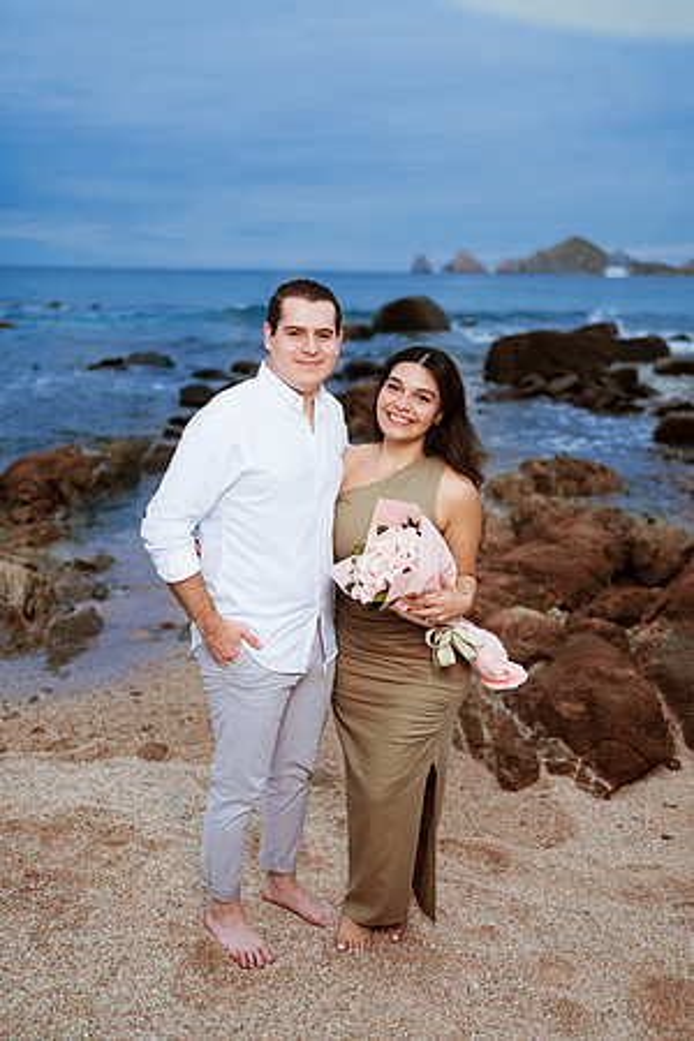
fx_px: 1012
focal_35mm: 35
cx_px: 347
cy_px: 520
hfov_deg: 37.9
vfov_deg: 54.4
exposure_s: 1/640
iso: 100
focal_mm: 35
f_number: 1.8
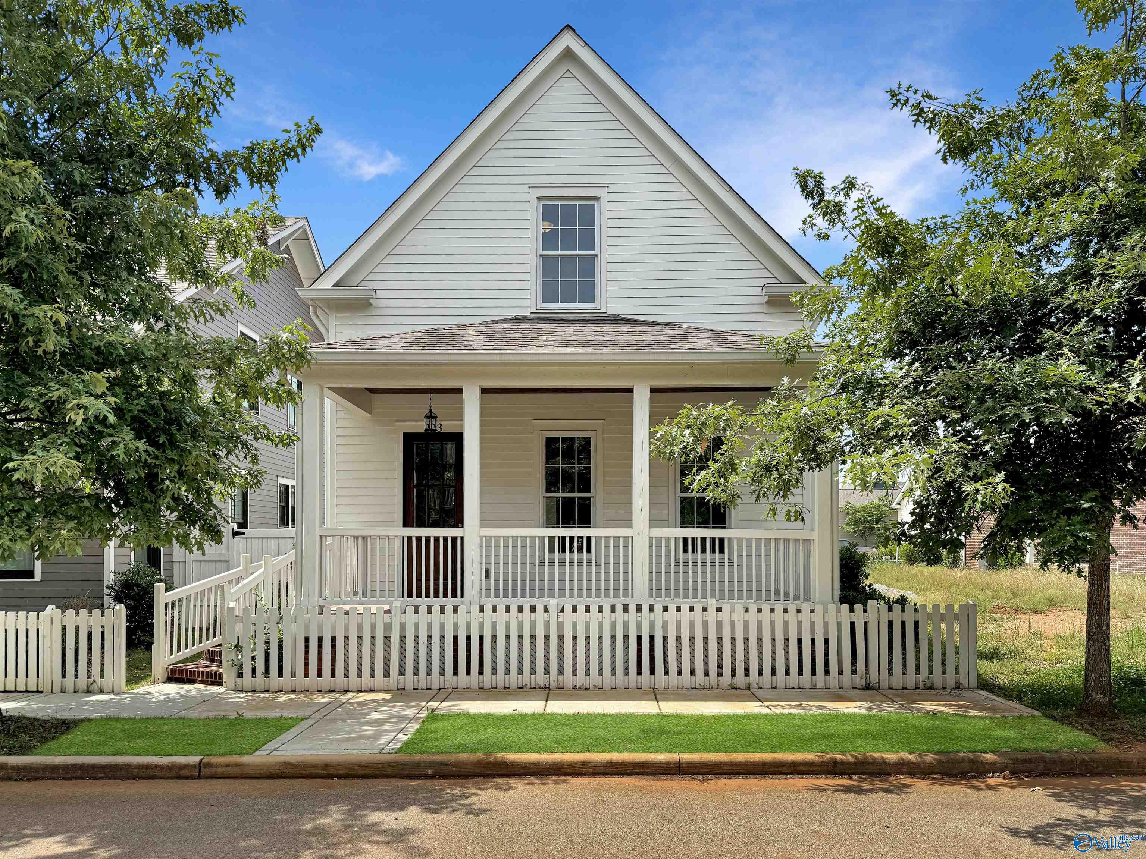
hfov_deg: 71.6
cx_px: 573
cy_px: 430
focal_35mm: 24
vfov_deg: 56.8
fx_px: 795
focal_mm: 6.76
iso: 80
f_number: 1.78
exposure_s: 1/3802
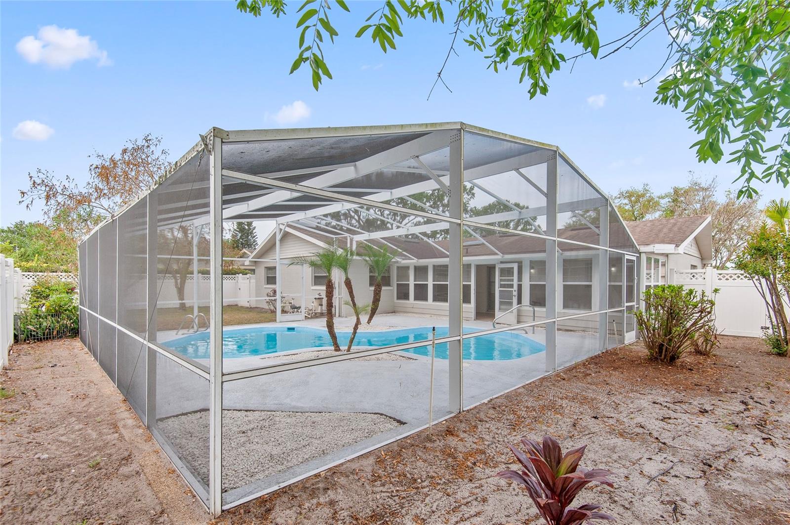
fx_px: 351
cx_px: 395
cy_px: 262
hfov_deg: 96.8
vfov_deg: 73.6
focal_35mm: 16
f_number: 9
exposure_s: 1/250
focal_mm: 16
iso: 100
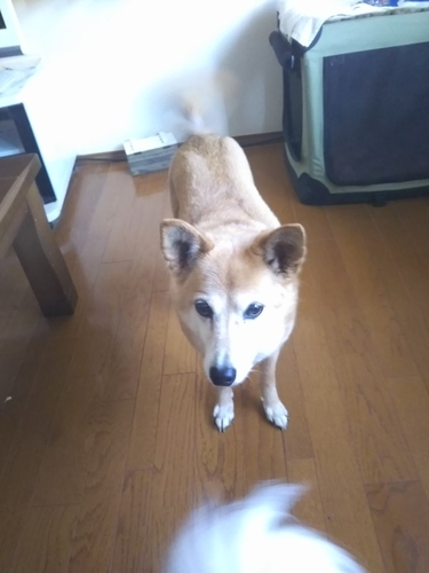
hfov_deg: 46.8
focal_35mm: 30
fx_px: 496
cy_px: 286
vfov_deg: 60.0
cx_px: 214
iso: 640
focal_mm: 4
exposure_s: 1/13
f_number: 2.2
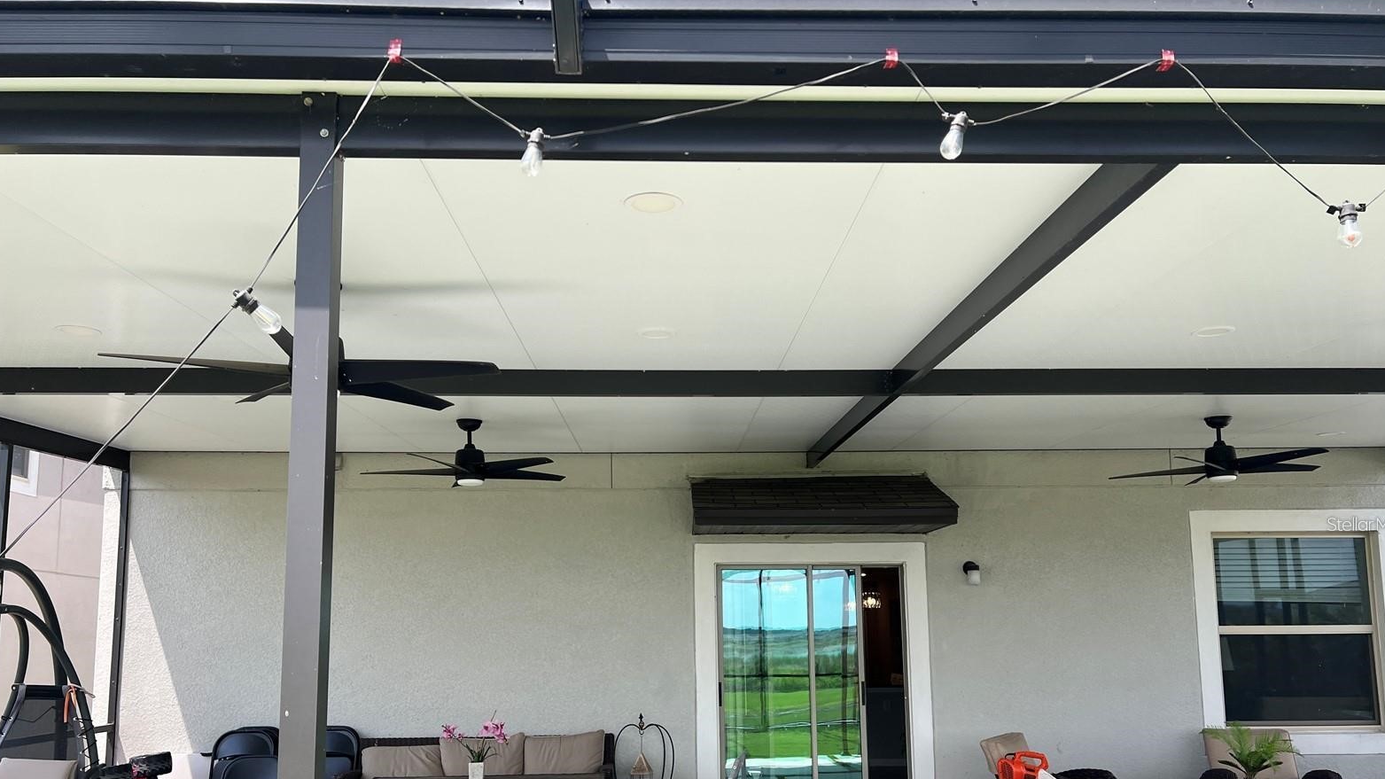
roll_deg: +2.1
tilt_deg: +9.3
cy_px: 524
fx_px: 1065
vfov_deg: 39.7
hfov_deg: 66.1
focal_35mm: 29
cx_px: 702
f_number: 1.5
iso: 50
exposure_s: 1/666
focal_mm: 5.7
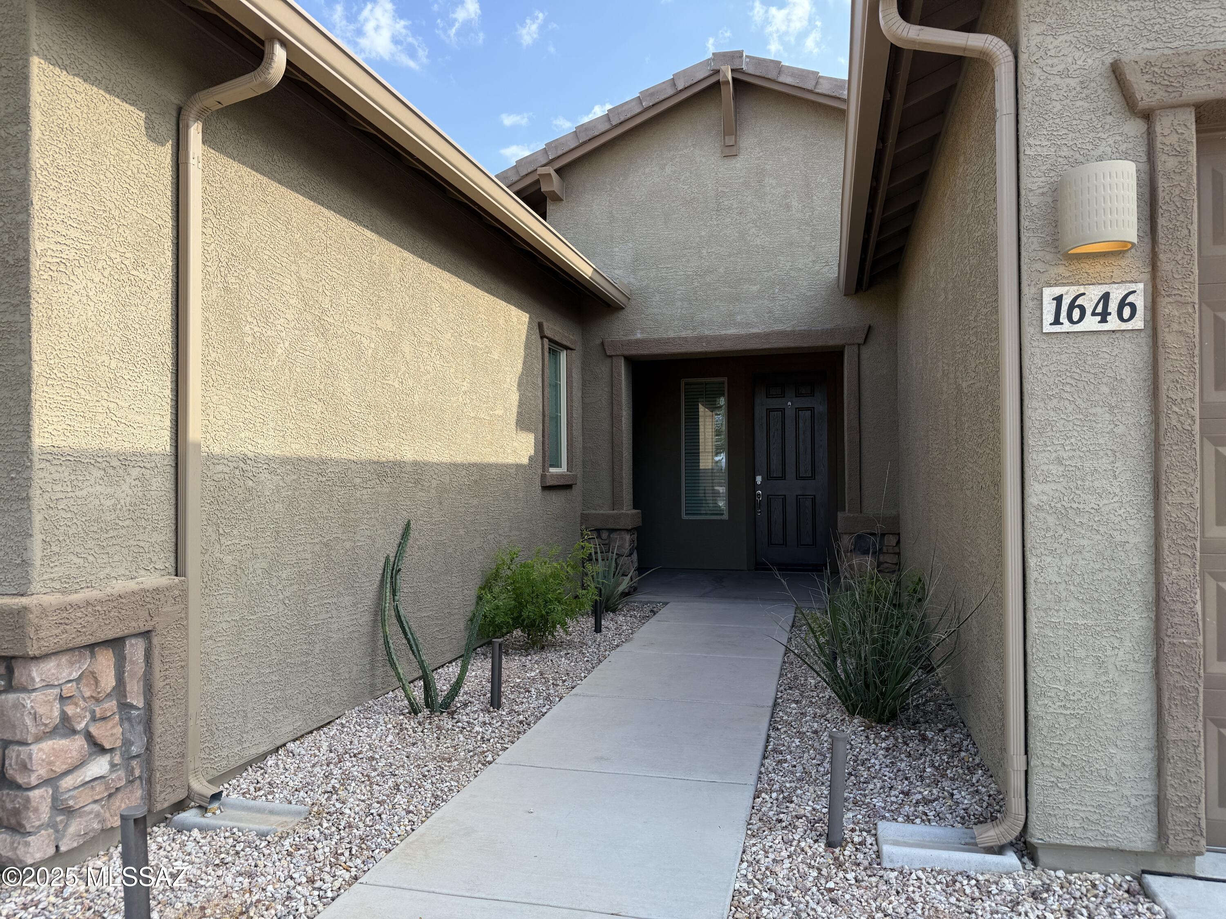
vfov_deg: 56.8
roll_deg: +0.5
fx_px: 850
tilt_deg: +0.6
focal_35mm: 24
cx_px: 613
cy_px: 460
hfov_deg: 71.6
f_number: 1.78
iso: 100
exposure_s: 1/1385
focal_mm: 6.76
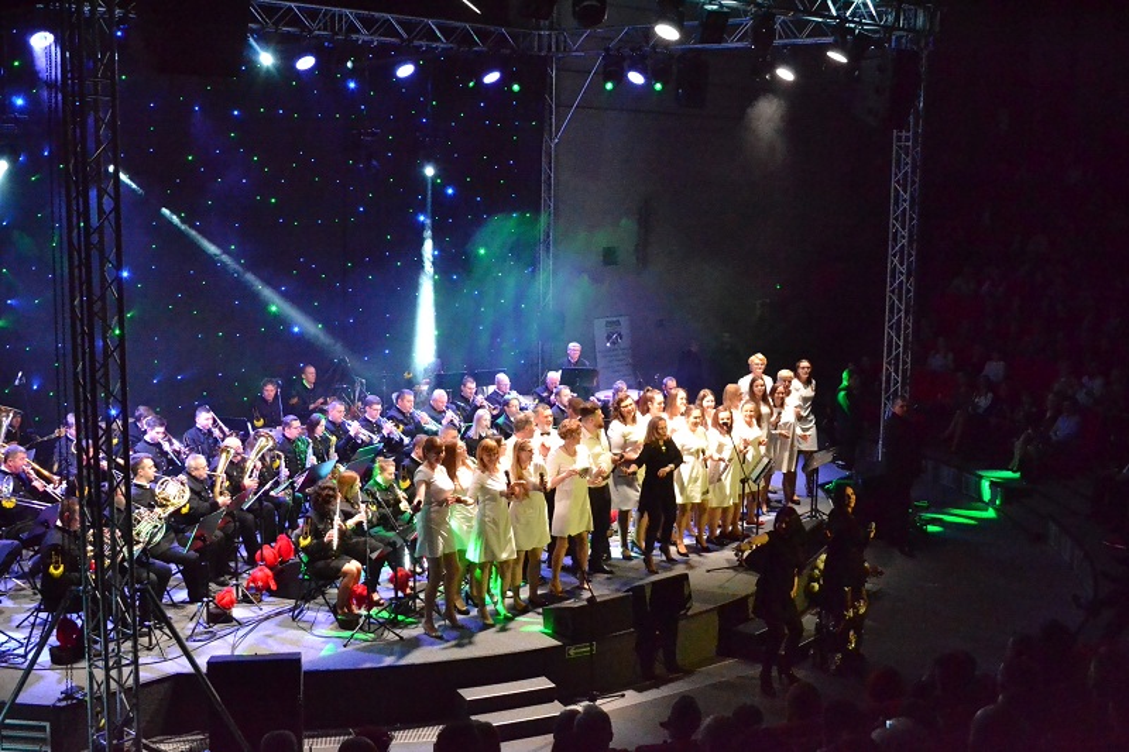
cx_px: 564
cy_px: 376
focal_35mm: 42
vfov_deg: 31.9
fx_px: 1317
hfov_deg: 46.4
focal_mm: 28
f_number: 6.3
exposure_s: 1/160
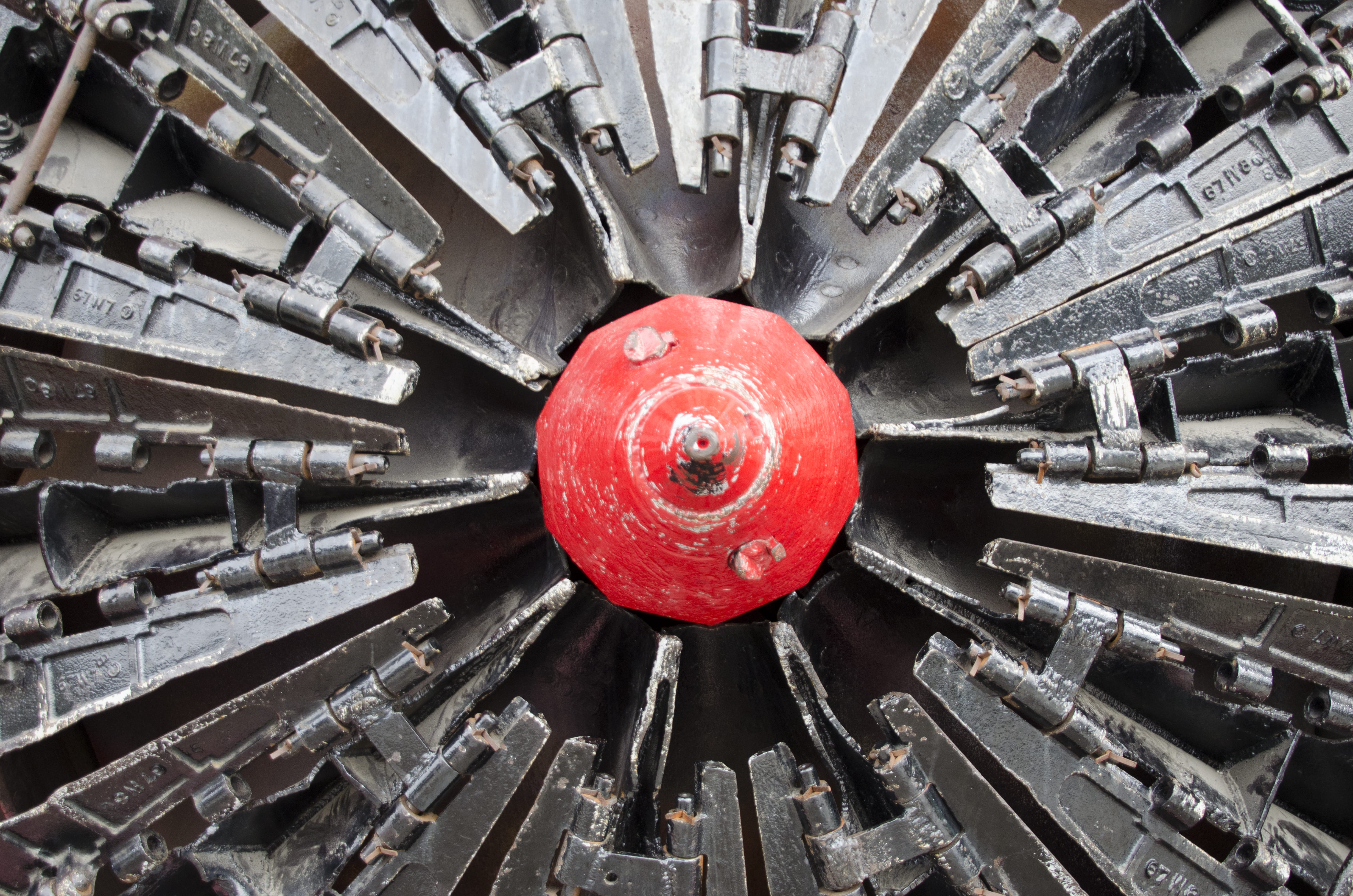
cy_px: 448
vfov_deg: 38.2
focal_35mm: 34
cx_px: 676
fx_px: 1294
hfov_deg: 55.2
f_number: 4
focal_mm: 23
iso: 800
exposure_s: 1/500
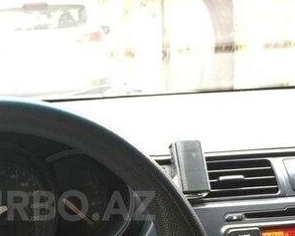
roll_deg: -0.3
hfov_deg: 29.3
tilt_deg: -15.8
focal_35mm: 63
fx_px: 550
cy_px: 206
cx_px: 54
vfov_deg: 23.6
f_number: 2.2
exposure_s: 1/17
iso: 100
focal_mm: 4.15
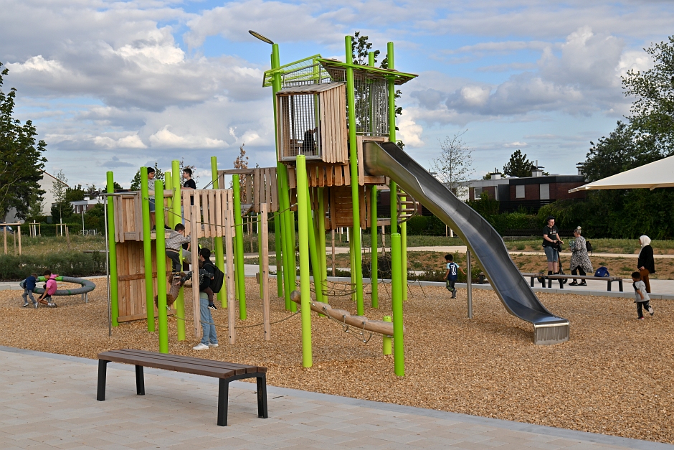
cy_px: 225
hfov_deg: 38.2
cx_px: 337
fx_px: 974
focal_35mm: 52
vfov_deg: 26.0
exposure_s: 1/200
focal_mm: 52
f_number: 18
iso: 100
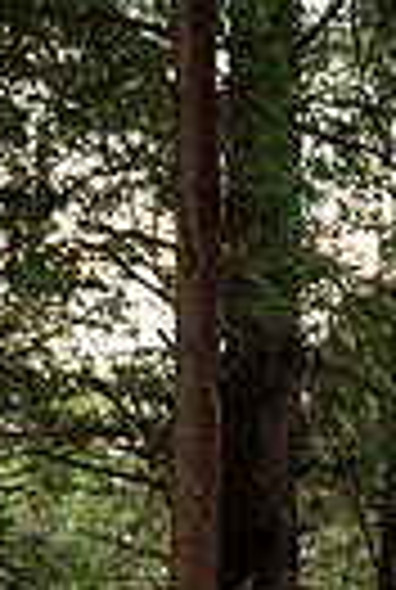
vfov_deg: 11.9
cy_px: 752
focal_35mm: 168
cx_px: 315
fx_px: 2757
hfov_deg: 8.2
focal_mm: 49
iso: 1000
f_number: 2.8
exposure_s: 1/200
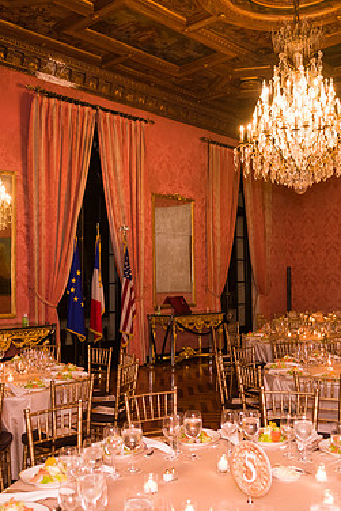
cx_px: 194
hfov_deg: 35.9
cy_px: 260
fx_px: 525
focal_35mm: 37
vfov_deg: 51.9
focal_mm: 24
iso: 1000
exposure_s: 1/60
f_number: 3.2
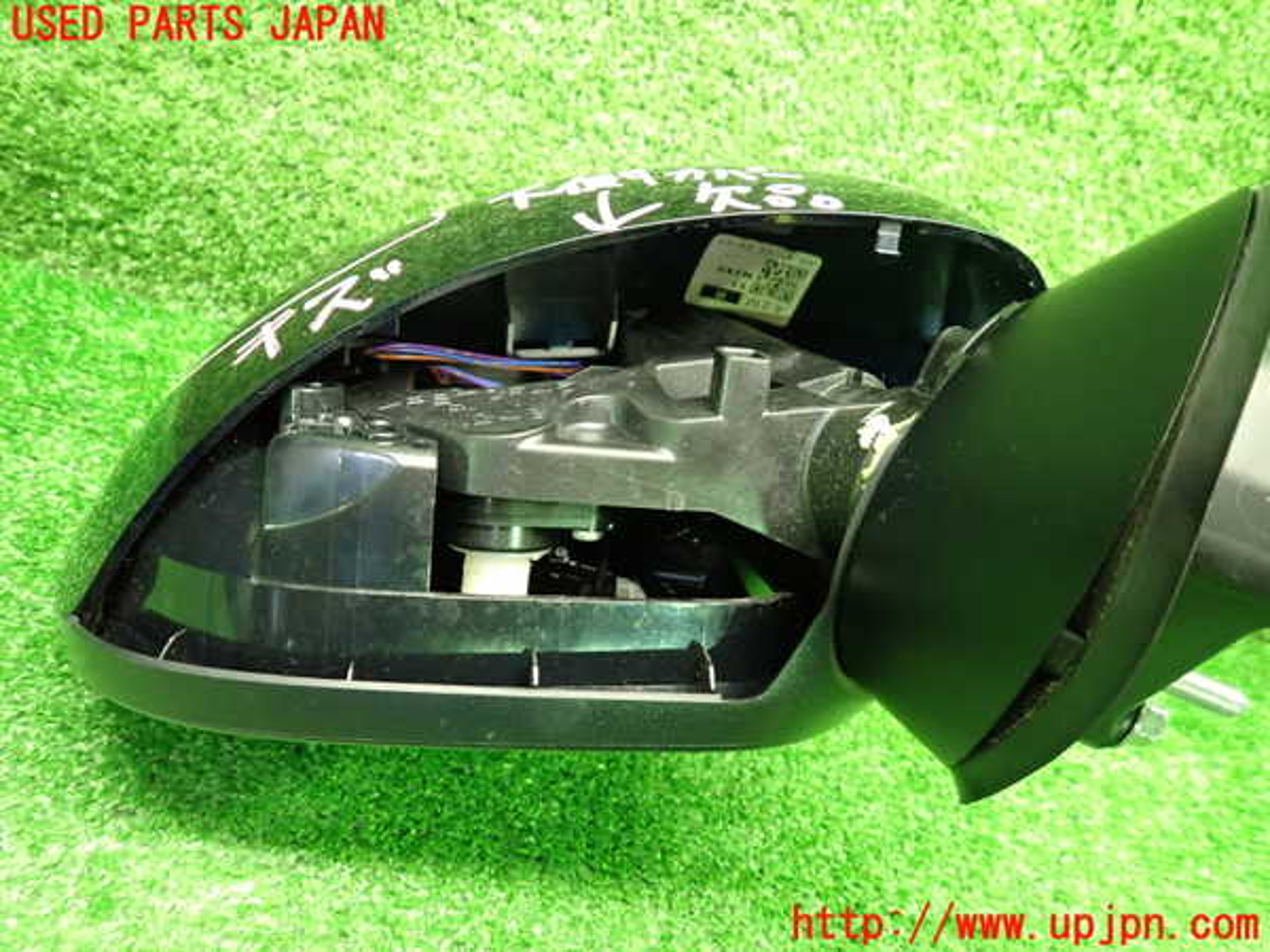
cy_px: 476
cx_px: 635
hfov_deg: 69.4
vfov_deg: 54.9
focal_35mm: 25
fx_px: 917
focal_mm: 4.5
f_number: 2
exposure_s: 1/30
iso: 800
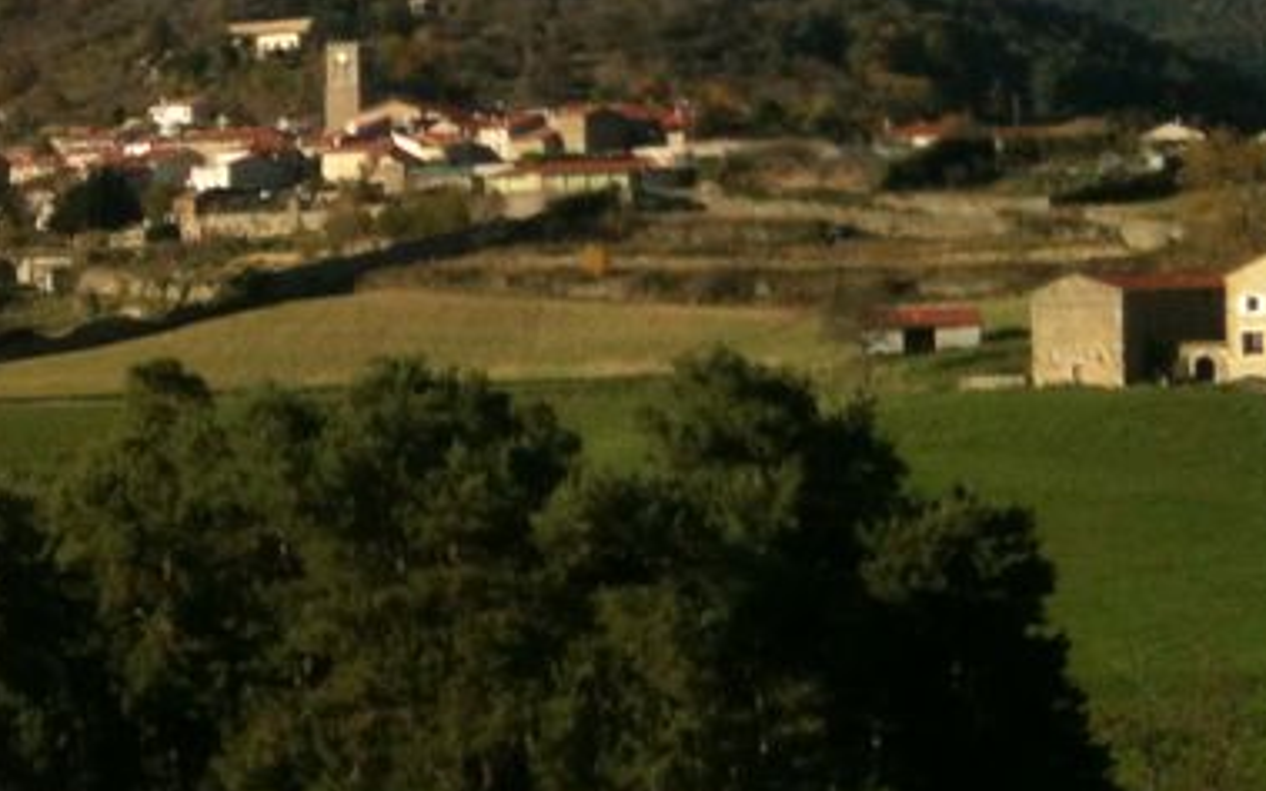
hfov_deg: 19.5
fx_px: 3382
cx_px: -381
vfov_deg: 13.3
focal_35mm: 98
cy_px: 204
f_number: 2.8
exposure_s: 1/888
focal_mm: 3.85
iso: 64
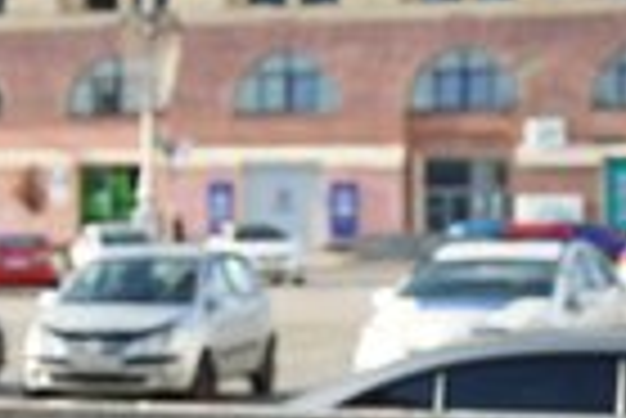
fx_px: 3307
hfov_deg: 10.6
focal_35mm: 190
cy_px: 101
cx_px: -198
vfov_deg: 7.2
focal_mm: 66
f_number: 5
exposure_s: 1/250
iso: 100
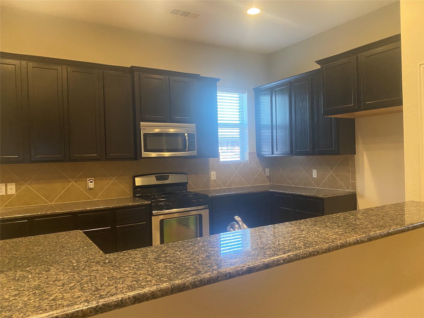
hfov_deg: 67.3
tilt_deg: -0.9
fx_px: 318
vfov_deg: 53.1
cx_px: 212
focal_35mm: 26
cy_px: 159
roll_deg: +1.0
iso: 500
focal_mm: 4.25
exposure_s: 1/60
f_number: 1.8
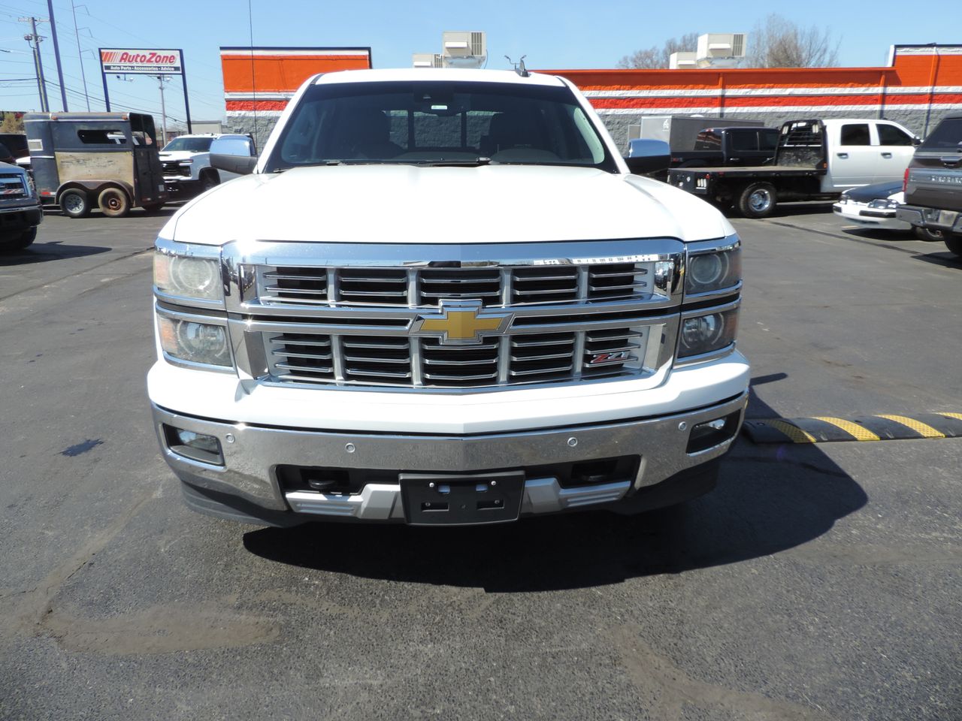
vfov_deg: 56.8
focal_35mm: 24
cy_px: 360
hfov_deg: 71.6
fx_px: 667
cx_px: 481
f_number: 3
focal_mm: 4.3
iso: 80
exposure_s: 1/1000
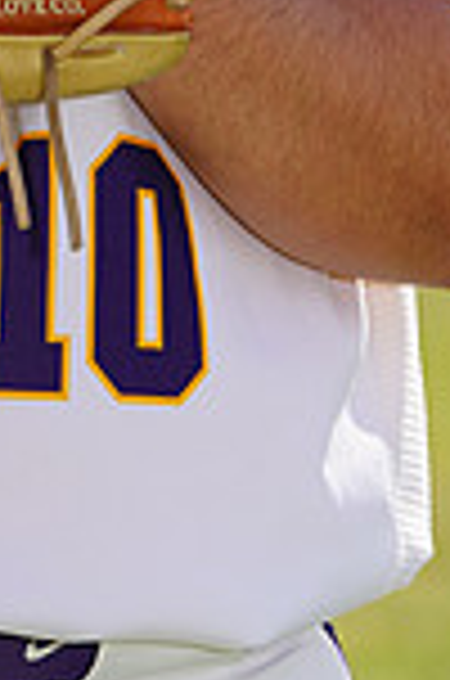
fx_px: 18741
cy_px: -441
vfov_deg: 2.1
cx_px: 54
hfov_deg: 1.4
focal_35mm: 995
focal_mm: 259
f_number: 8
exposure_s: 1/250
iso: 100
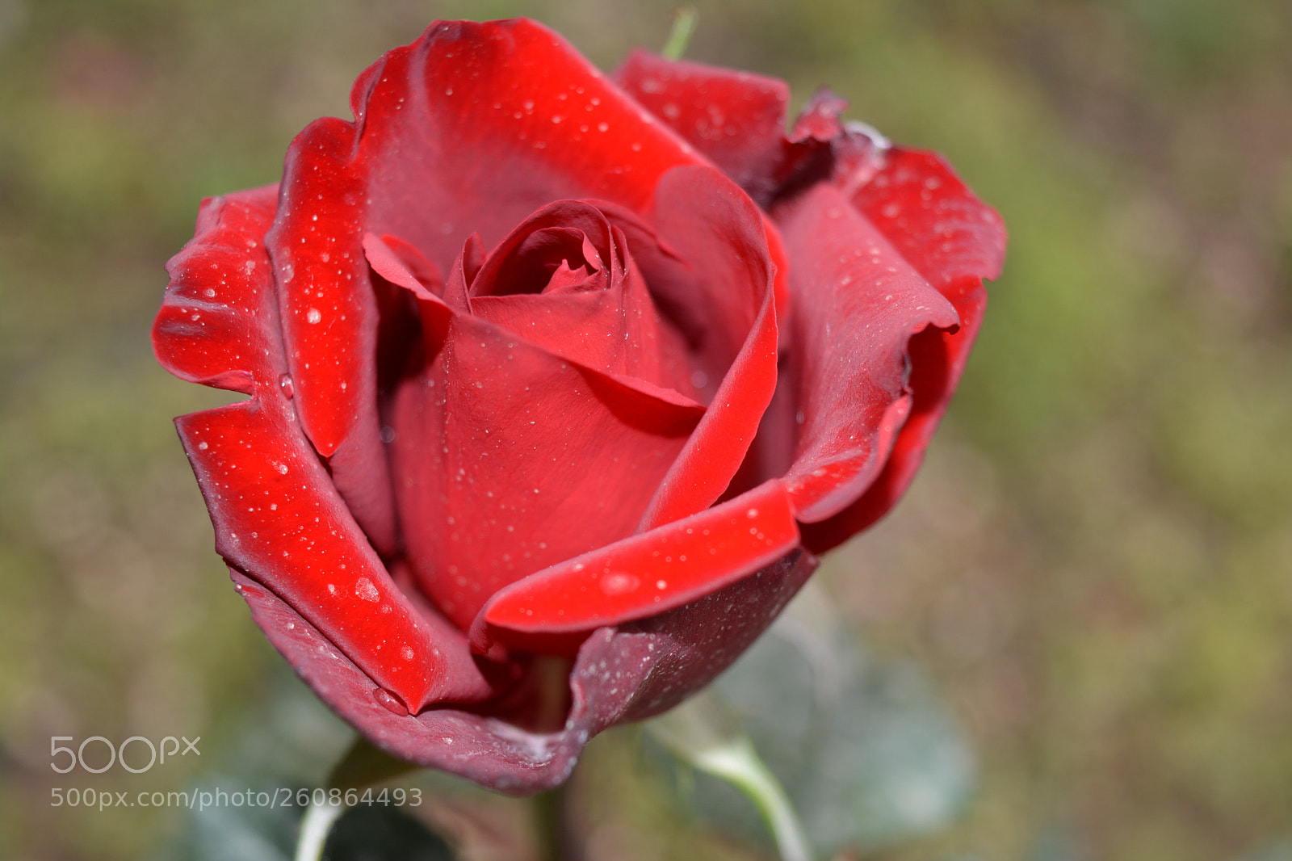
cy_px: 430
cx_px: 646
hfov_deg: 33.4
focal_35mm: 60
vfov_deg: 22.6
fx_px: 2153
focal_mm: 40
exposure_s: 1/200
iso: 100
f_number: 4.8
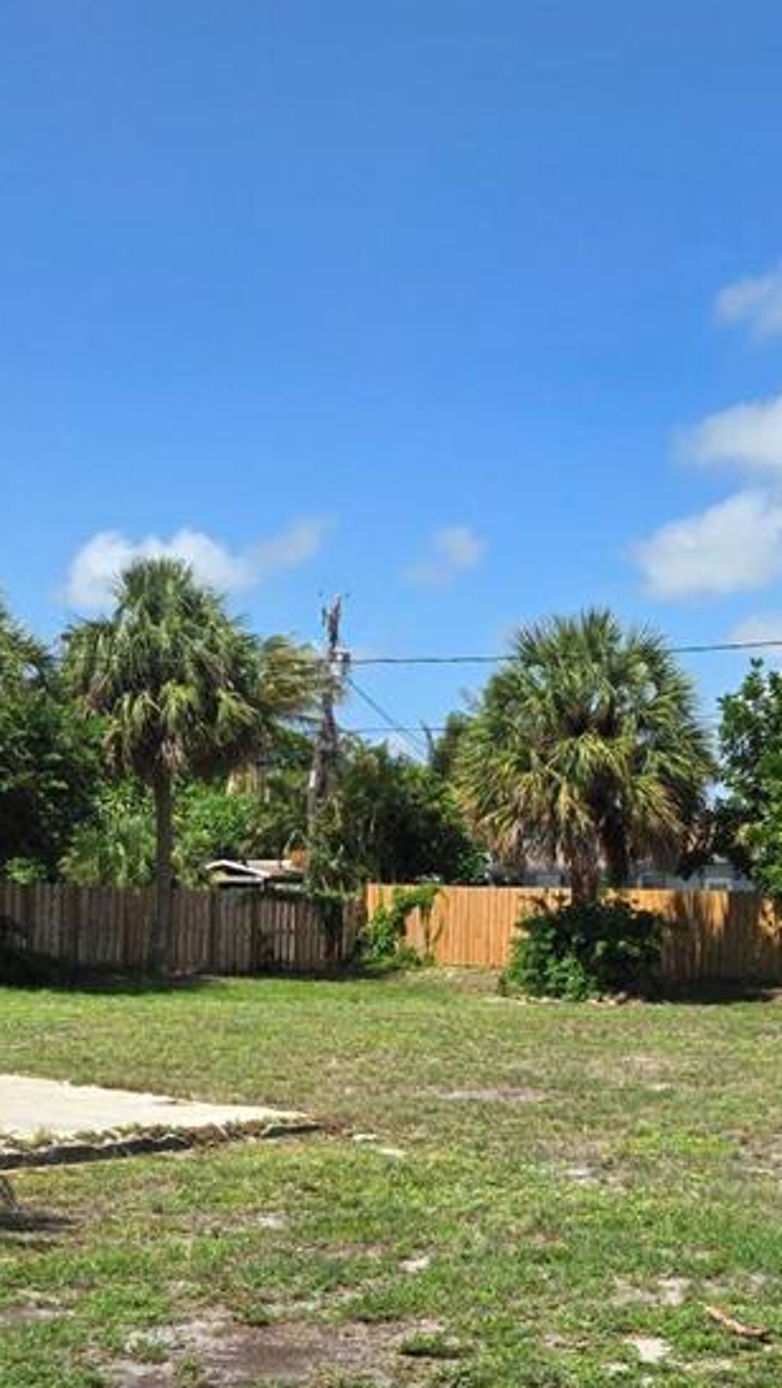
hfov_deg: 21.8
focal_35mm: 55
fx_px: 2026
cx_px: 523
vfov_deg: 37.4
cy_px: 939
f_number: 1.8
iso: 25
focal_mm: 5.4
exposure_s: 1/2252
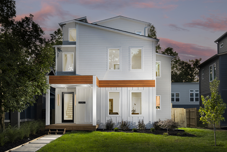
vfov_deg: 38.9
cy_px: 76
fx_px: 214
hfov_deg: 55.8
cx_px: 114
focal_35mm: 34
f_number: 5
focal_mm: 22.9
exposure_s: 1/125
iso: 200
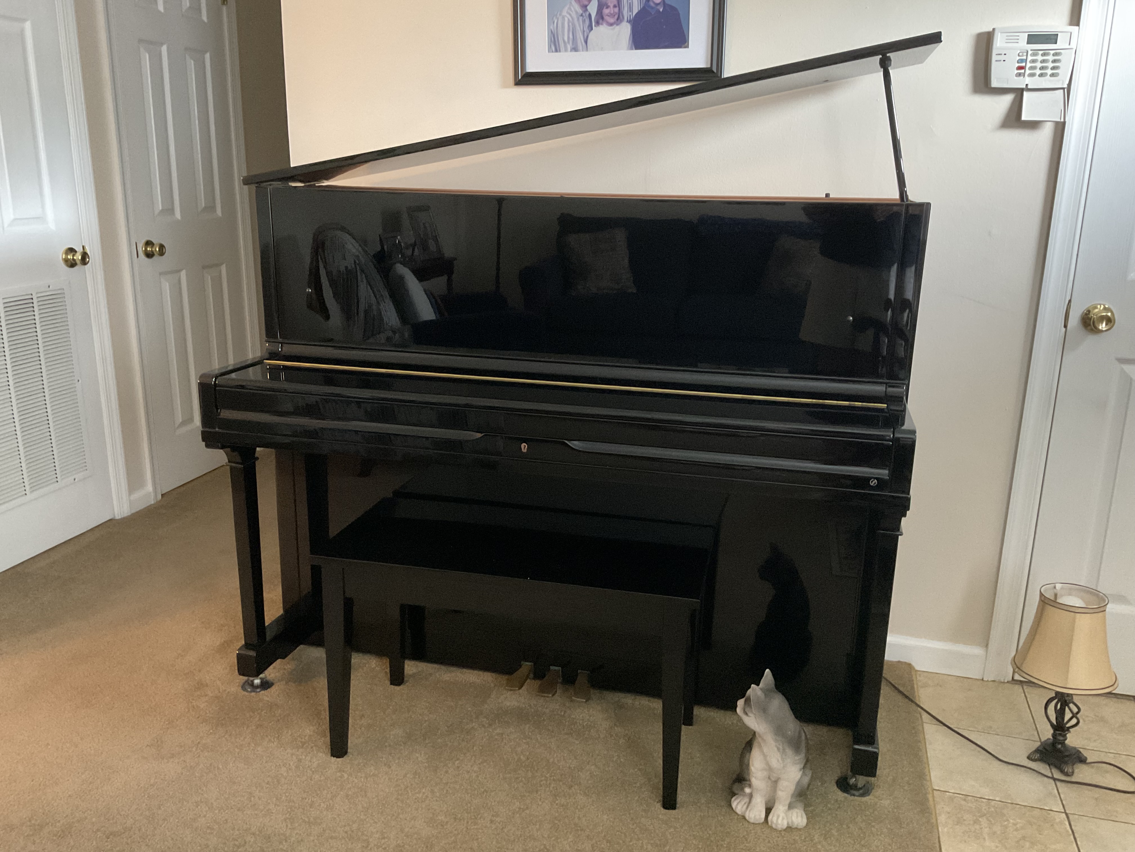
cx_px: 568
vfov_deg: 48.2
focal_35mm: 29
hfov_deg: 61.7
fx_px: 951
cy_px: 426
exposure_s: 1/30
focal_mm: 3
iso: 500
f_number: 1.8
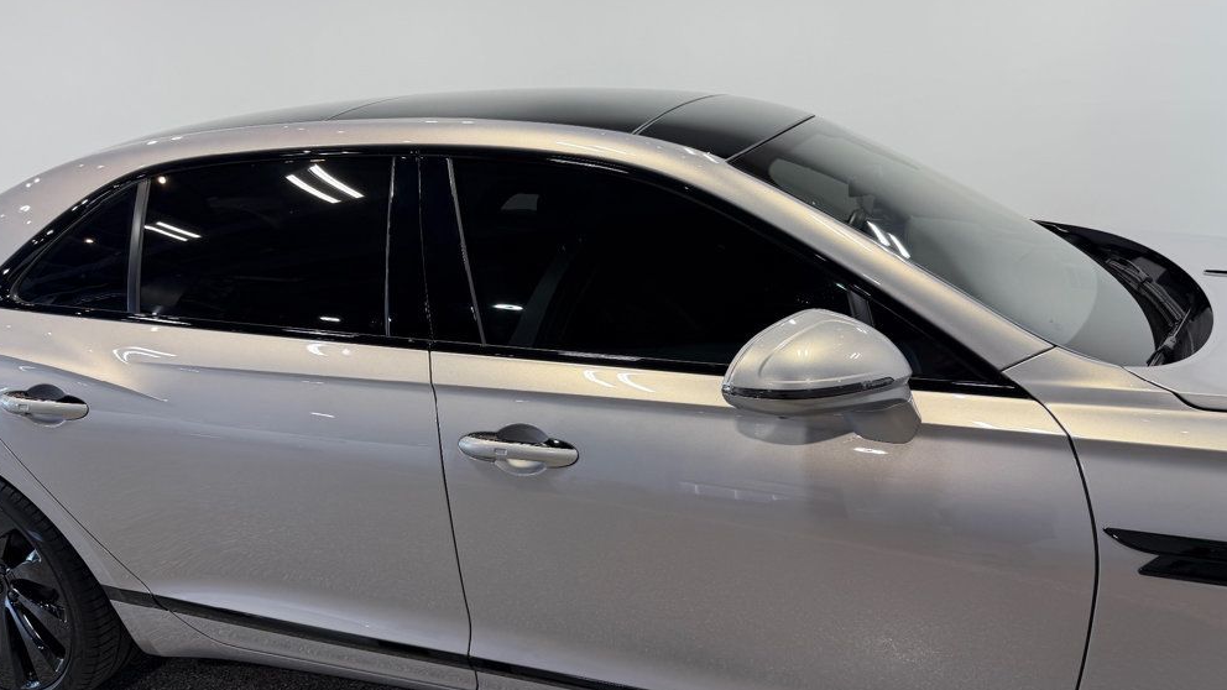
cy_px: 402
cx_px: 616
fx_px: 878
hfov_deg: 69.9
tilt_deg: -14.8
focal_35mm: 27
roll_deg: -0.7
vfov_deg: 42.8
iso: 64
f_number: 1.78
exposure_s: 1/229
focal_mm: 6.76
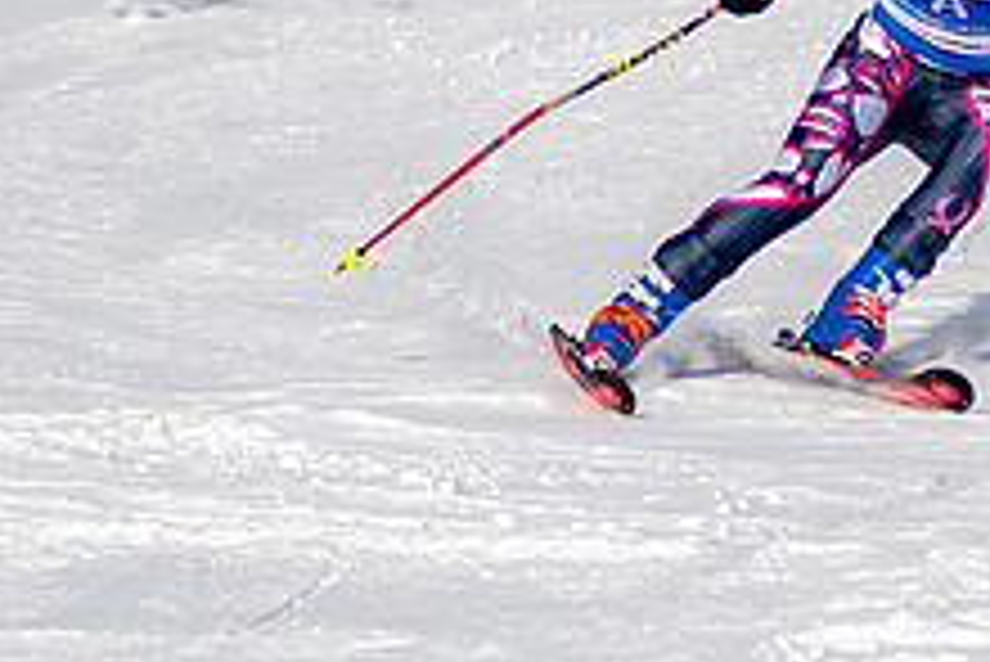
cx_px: 651
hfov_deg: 1.0
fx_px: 55557
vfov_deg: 0.7
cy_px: -2
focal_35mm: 2019
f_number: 2.8
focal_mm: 300
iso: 100
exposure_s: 1/5000
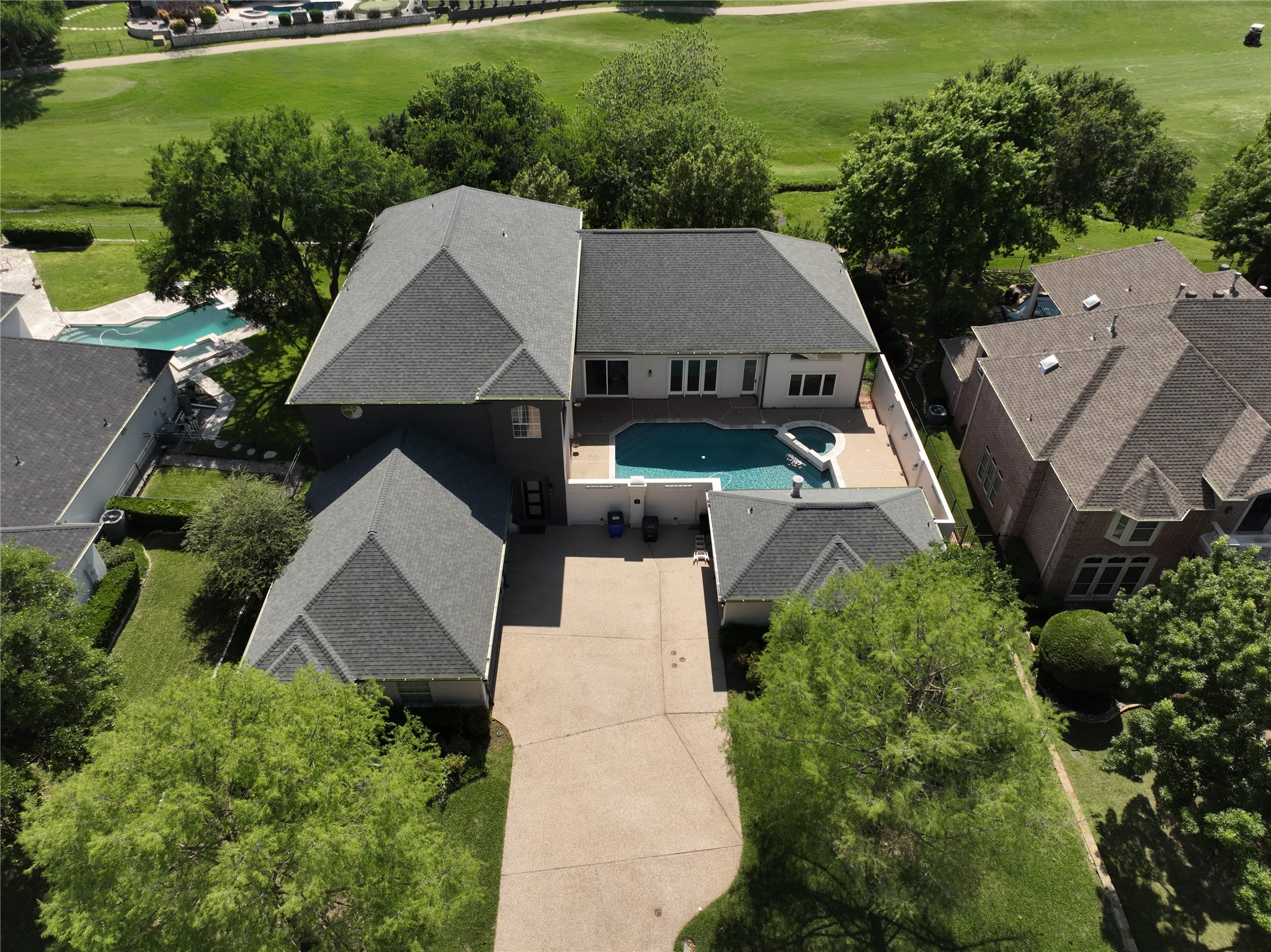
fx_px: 881
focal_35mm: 24
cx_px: 636
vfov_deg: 56.8
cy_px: 476
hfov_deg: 71.6
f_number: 2.8
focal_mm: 12.29
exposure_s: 1/4000
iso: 200
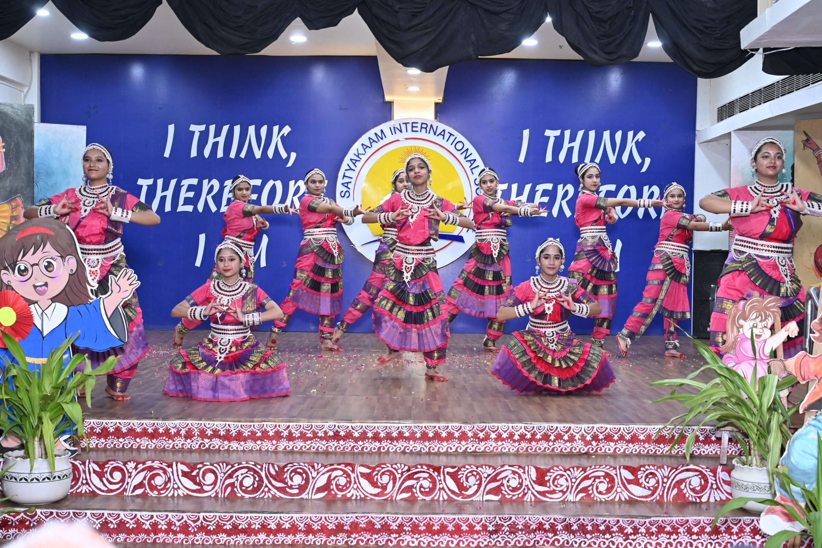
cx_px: 411
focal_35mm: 50
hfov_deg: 39.6
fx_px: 1141
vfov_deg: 27.0
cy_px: 274
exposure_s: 1/160
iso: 2500
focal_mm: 50
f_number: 5.6
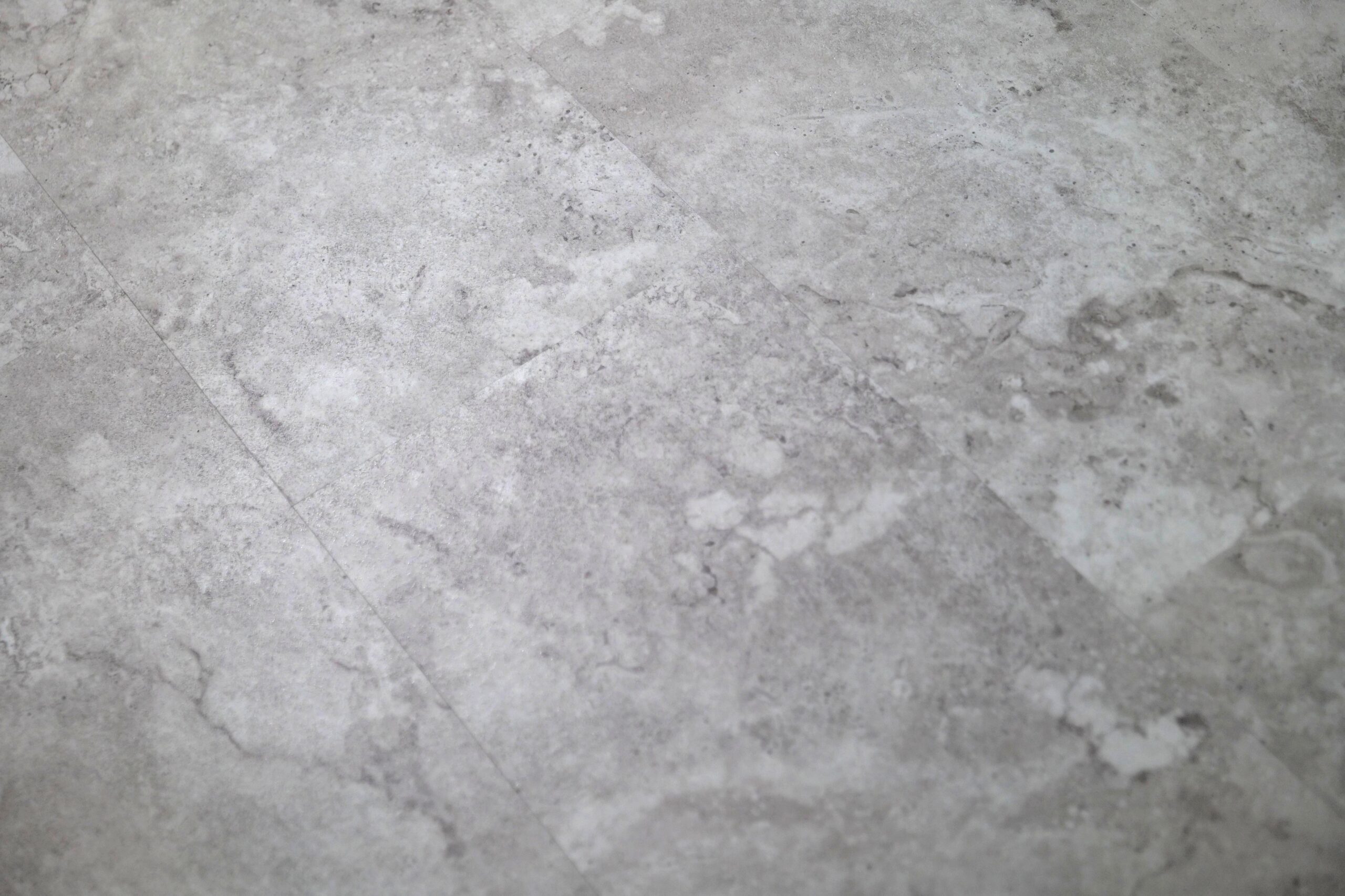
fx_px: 2765
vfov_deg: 18.4
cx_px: 672
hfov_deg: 27.3
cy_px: 448
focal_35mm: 74
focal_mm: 74
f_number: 4
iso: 1600
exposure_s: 1/160
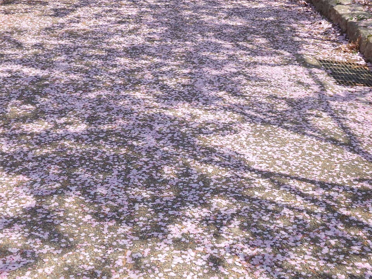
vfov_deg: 24.4
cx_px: 186
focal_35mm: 60
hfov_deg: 32.2
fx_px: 645
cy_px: 140
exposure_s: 1/1250
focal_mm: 10.8
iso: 250
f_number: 4.2
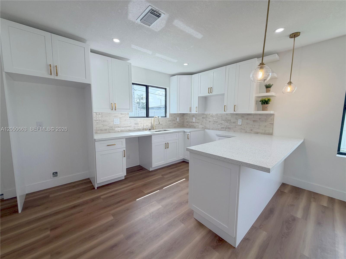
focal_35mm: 14
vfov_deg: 85.7
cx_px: 173
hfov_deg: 102.1
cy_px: 130
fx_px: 140
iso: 64
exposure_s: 1/213
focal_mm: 2.22
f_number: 2.2
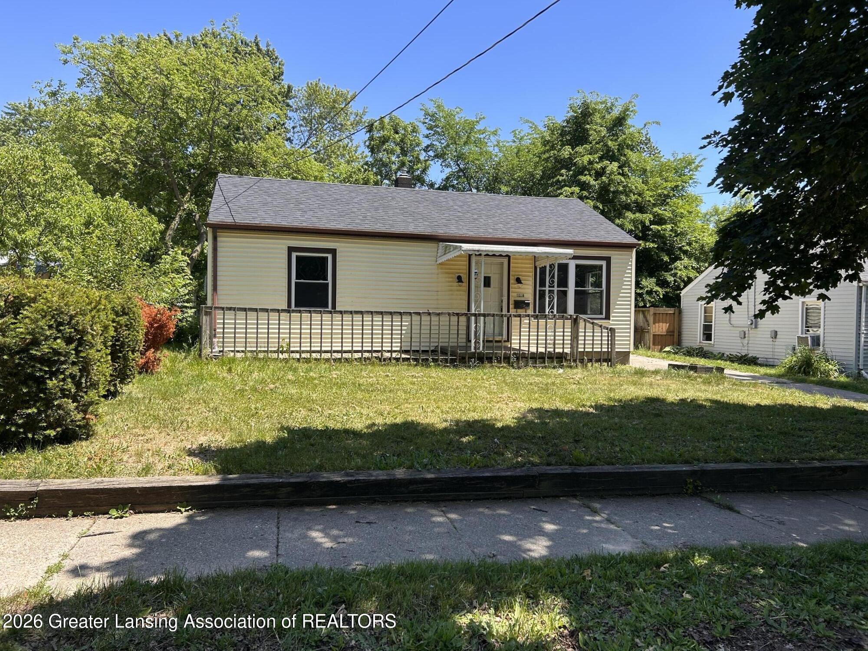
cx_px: 434
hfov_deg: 67.3
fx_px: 652
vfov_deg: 53.1
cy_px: 326
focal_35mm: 26
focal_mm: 5.7
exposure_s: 1/1698
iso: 50
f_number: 1.5
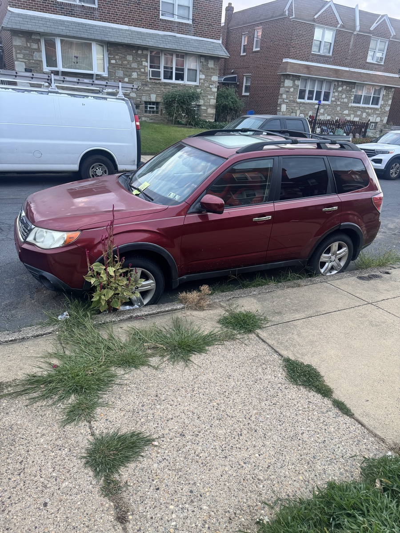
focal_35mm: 24
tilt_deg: -21.9
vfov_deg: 71.6
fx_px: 370
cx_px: 200
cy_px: 266
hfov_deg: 56.8
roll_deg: -2.6
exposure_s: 1/121
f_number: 1.78
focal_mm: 6.76
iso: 160
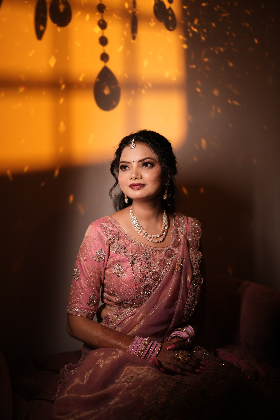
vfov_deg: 54.4
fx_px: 408
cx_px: 140
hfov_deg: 37.9
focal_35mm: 35
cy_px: 210
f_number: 1.4
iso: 250
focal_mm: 35
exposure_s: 1/200
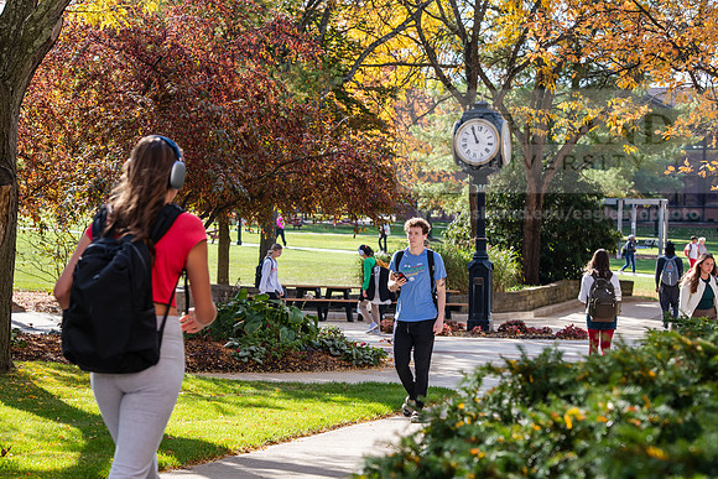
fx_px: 1995
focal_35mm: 100
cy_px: 240
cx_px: 359
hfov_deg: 20.4
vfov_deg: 13.7
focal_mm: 100
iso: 400
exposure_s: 1/250
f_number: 7.1
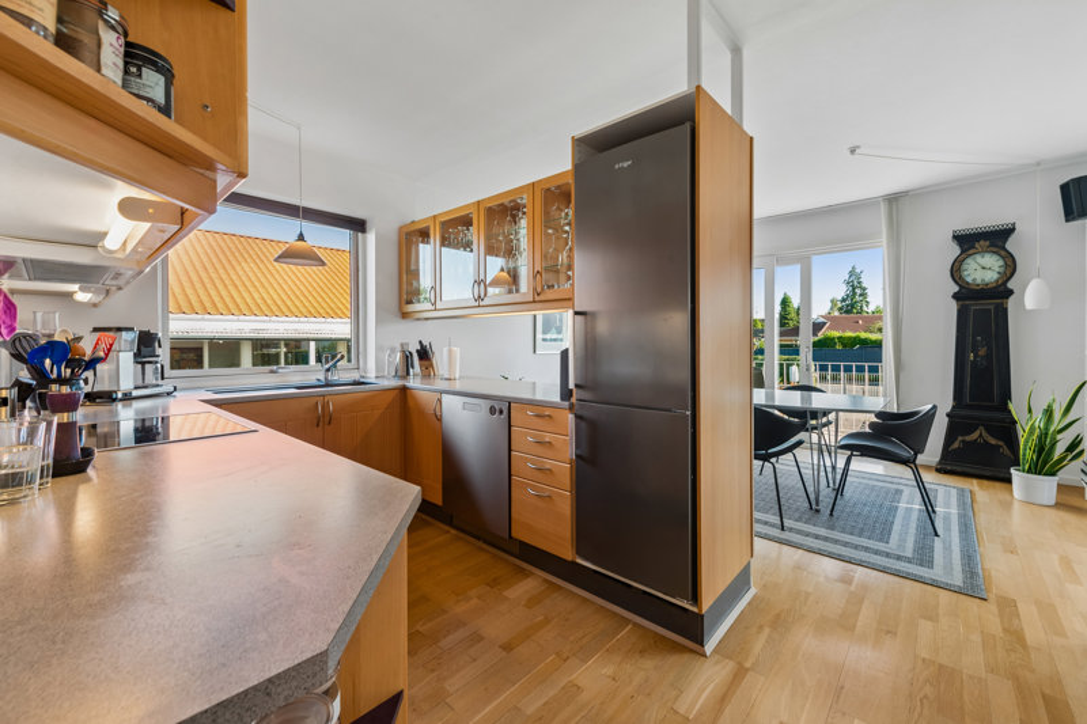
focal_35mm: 14
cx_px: 544
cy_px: 362
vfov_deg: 81.2
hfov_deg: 104.3
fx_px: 423
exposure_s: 1/13
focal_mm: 14
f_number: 10
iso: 250
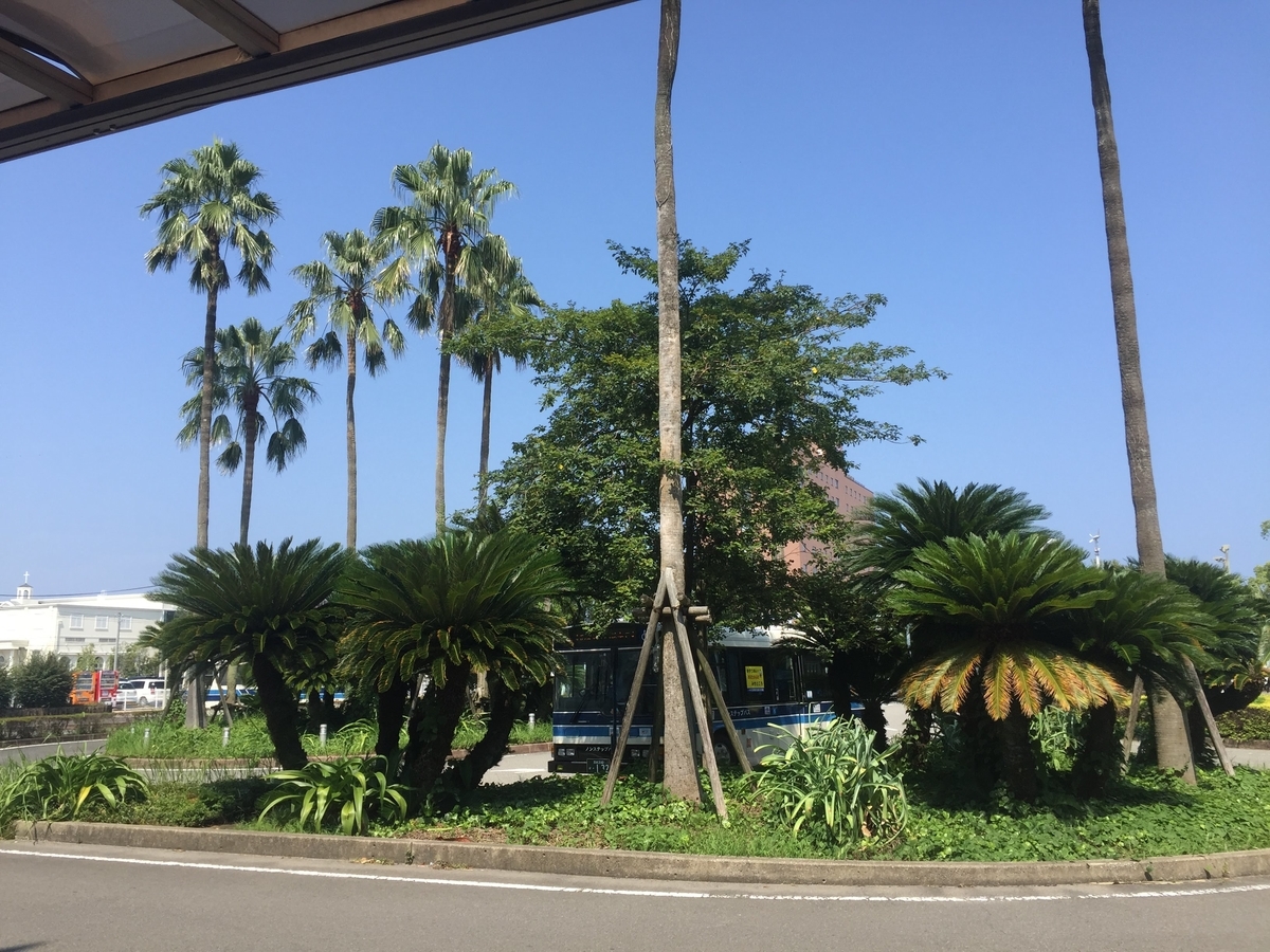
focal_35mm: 29
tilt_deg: +9.2
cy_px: 476
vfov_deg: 48.2
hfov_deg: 61.7
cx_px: 635
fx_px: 1064
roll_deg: +0.0
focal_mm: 4.15
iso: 32
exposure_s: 1/1276
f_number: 2.2
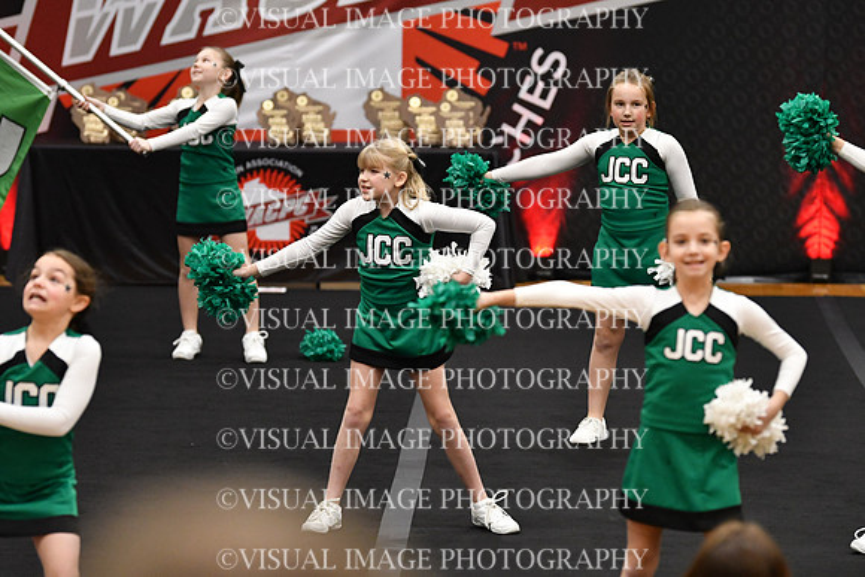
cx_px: 432
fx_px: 4855
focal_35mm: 202
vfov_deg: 6.8
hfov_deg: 10.2
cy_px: 288
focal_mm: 135
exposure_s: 1/800
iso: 4000
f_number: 2.8
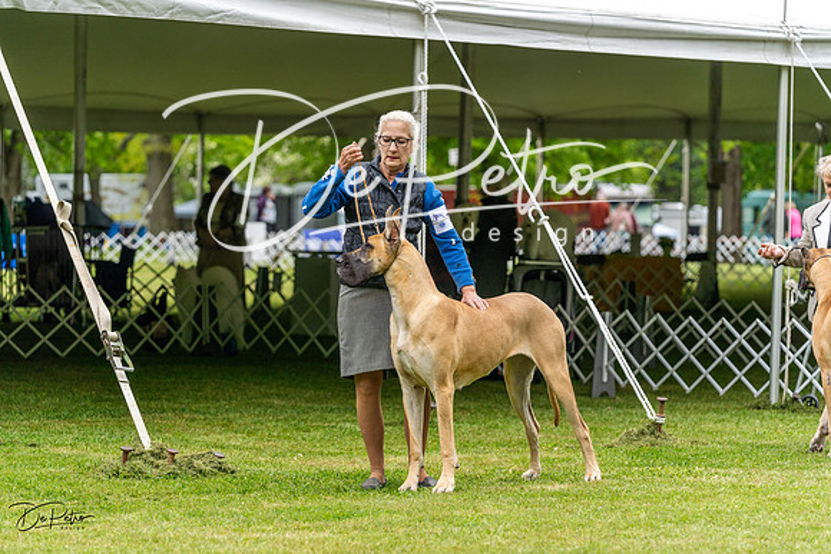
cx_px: 416
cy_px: 277
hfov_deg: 16.3
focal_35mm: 126
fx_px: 2909
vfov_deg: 10.9
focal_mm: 126
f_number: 4
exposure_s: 1/800
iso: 500
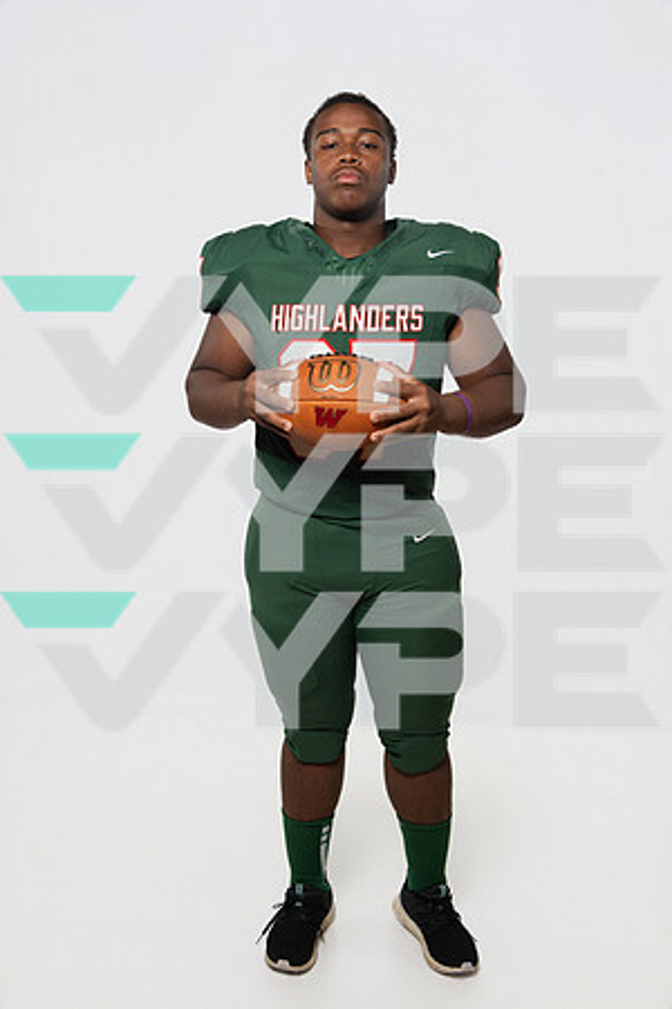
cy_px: 504
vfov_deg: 49.9
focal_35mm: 39
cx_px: 336
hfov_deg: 34.5
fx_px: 1084
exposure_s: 1/160
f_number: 8
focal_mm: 38.7
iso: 500
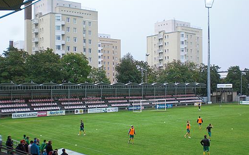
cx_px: 124
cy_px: 94
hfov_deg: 42.7
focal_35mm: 47
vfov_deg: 27.3
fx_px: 319
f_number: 3.1
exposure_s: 1/125
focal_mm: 6.3
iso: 100
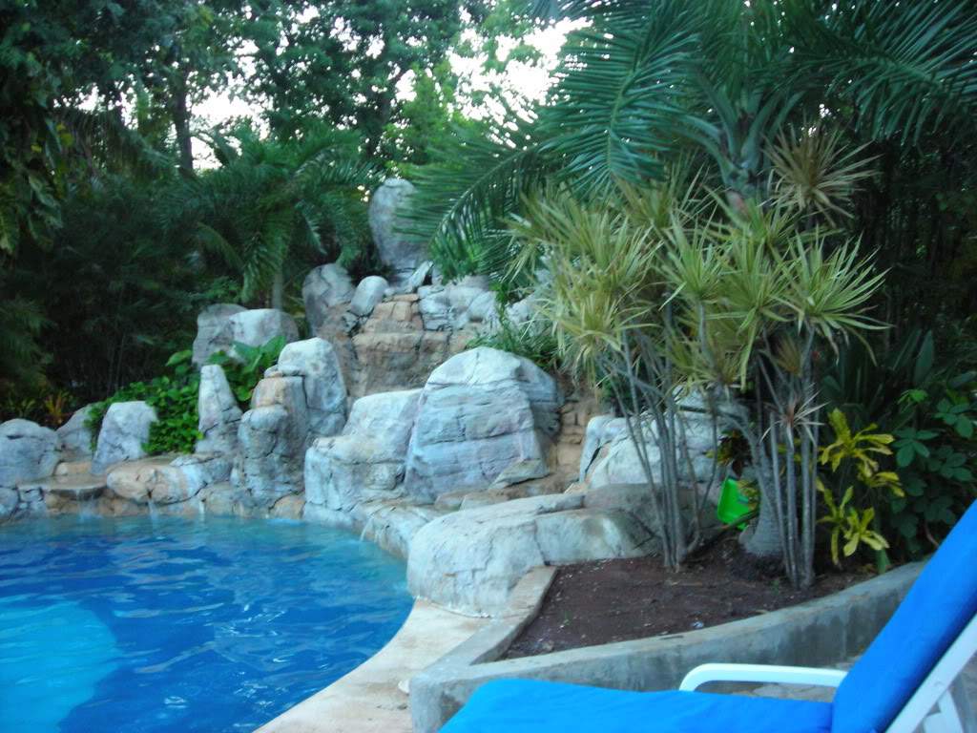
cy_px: 366
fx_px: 1073
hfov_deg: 49.0
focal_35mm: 38
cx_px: 488
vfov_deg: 37.7
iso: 200
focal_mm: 6.3
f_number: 3.2
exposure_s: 1/41.5
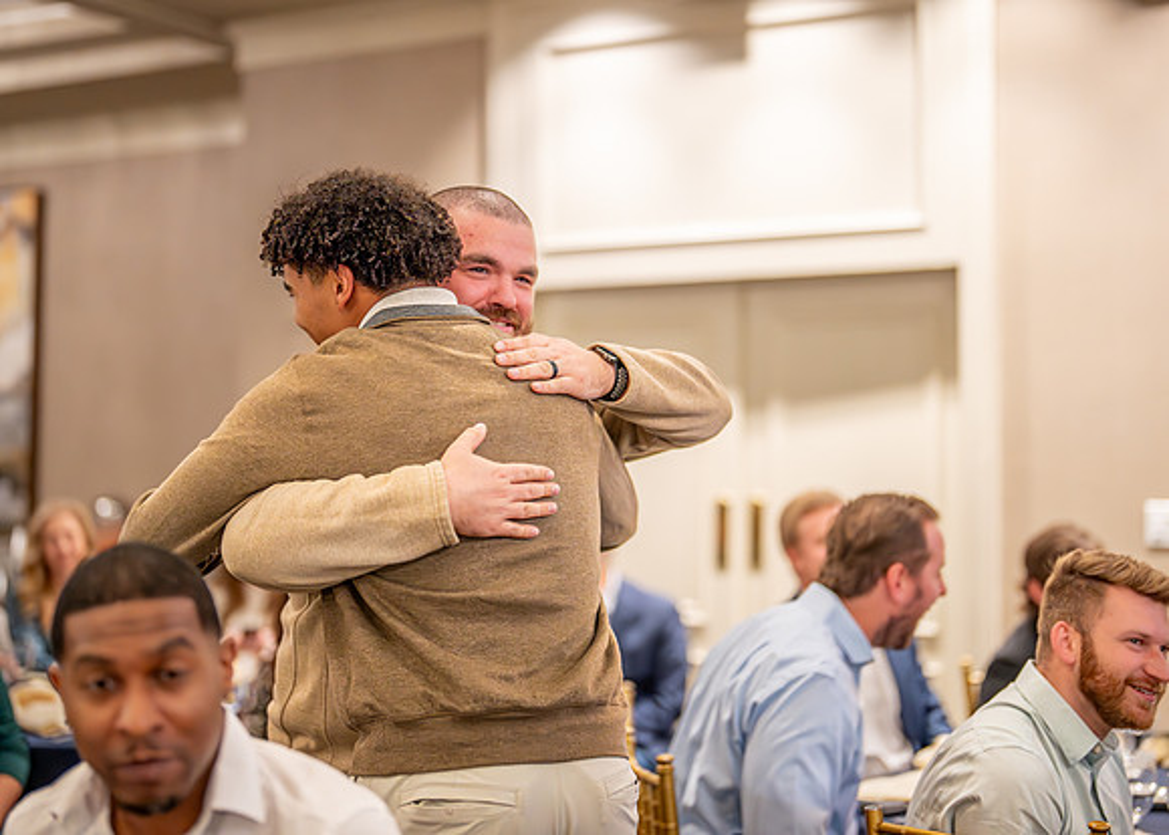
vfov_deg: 22.8
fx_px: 2064
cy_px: 367
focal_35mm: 62
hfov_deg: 31.6
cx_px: 578
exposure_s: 1/400
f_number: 1.2
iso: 1600
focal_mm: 50
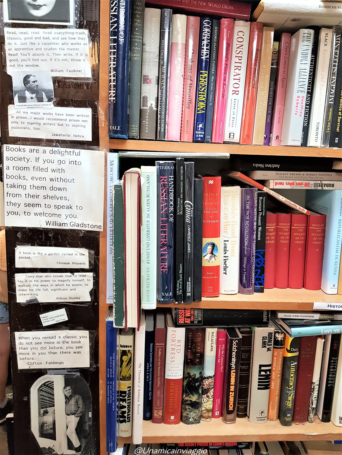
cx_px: 171
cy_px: 228
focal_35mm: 26
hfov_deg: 53.1
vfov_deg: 67.3
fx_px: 343
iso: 200
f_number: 1.7
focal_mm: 4.2
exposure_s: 1/30
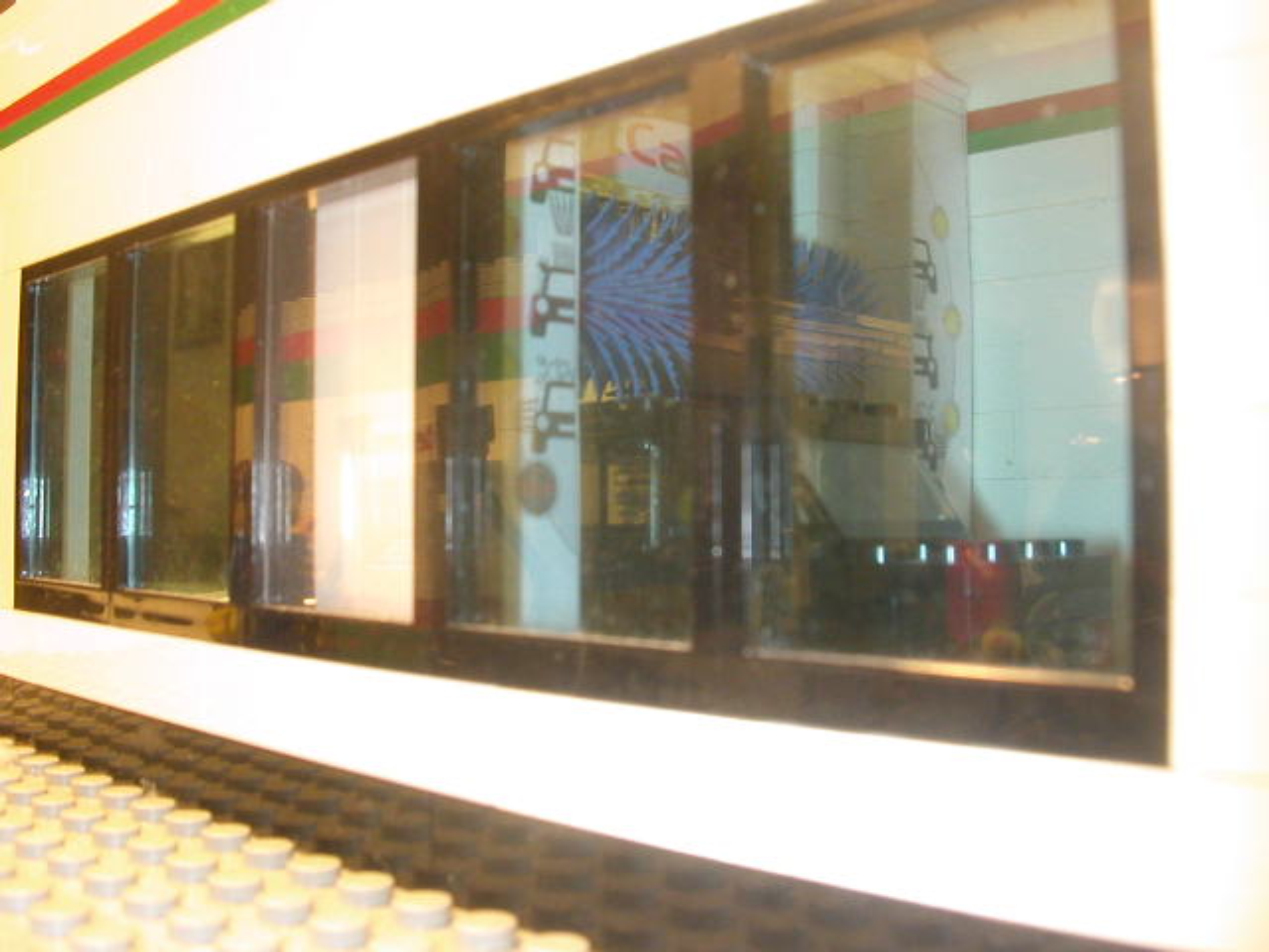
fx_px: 1356
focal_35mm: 37
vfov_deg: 38.7
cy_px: 476
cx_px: 634
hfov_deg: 50.1
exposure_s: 1/5.6
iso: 200
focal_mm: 5.6
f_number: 4.5
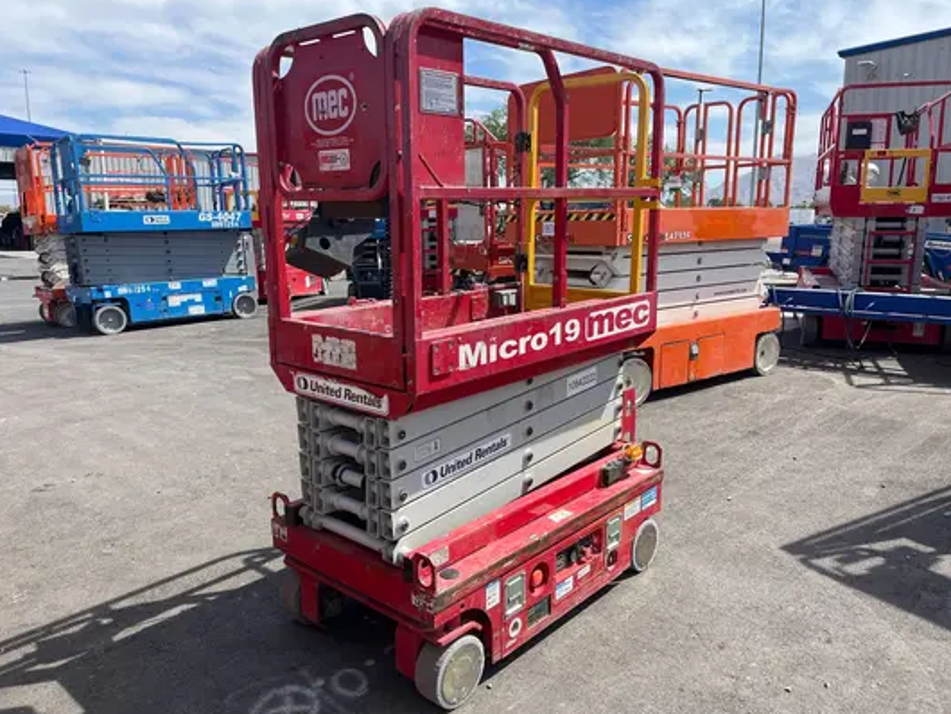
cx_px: 461
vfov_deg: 51.4
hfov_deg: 65.3
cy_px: 351
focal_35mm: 27
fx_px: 742
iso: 50
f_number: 1.6
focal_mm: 5.1
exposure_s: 1/2410
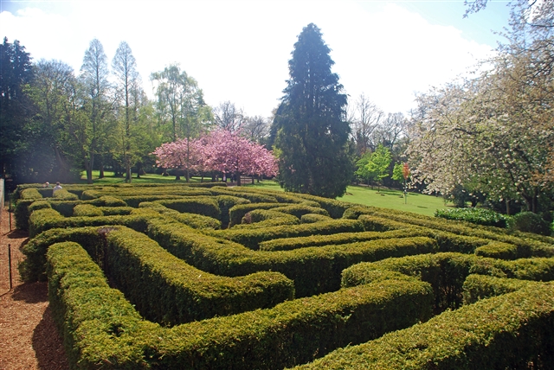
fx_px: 416
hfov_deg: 67.3
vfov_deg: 48.0
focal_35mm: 27
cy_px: 185
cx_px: 277
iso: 100
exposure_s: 1/60
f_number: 5.6
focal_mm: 18
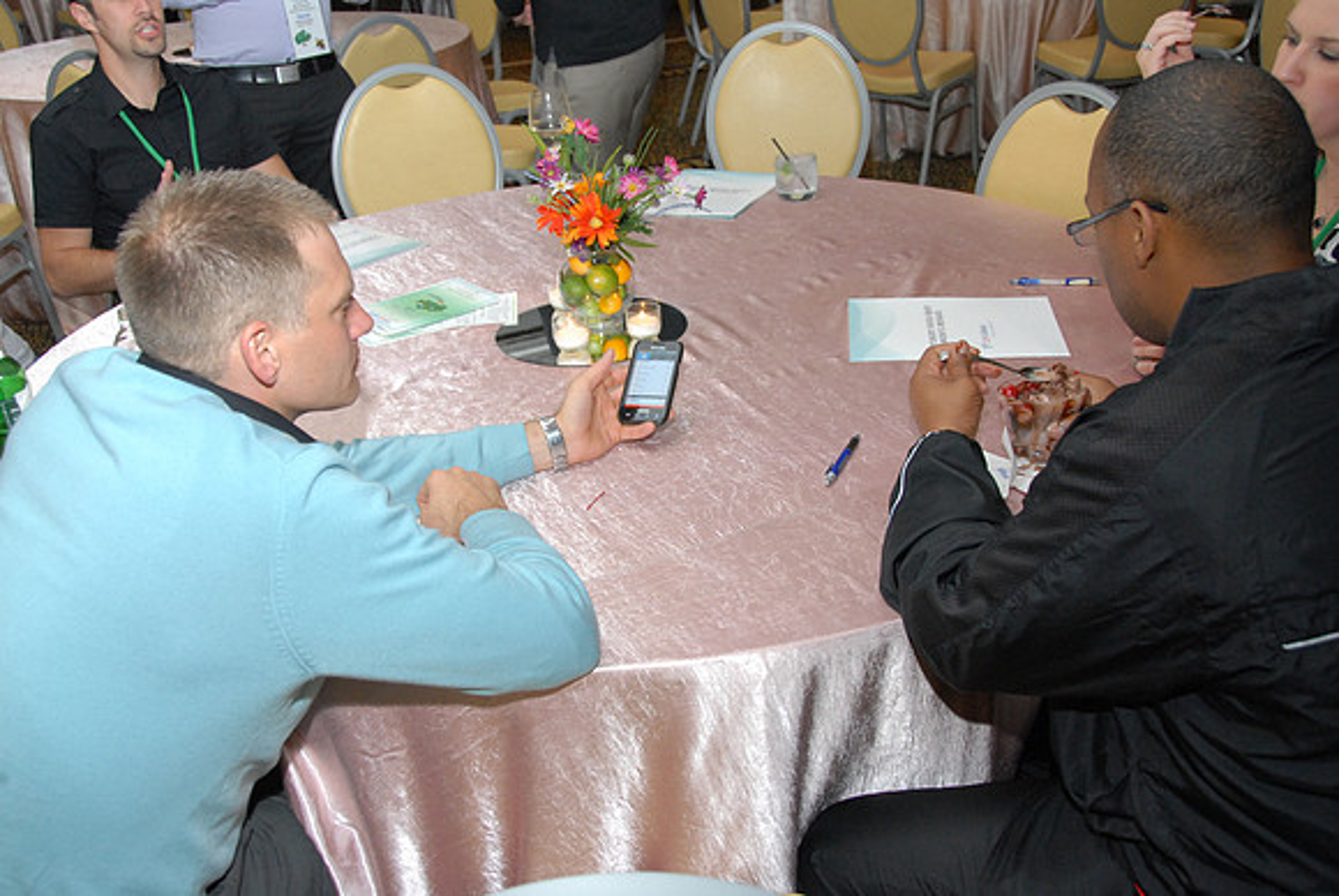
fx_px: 1340
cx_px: 670
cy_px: 448
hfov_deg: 53.1
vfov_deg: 37.0
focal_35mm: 36
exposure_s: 1/50
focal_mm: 24
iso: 800
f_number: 6.3
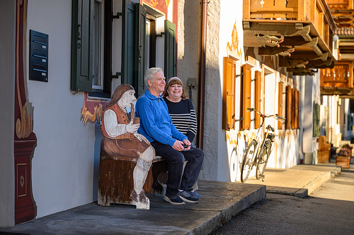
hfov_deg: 25.0
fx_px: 799
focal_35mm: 81
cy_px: 118
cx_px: 177
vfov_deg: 16.8
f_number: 3.2
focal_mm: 81
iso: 125
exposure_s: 1/800
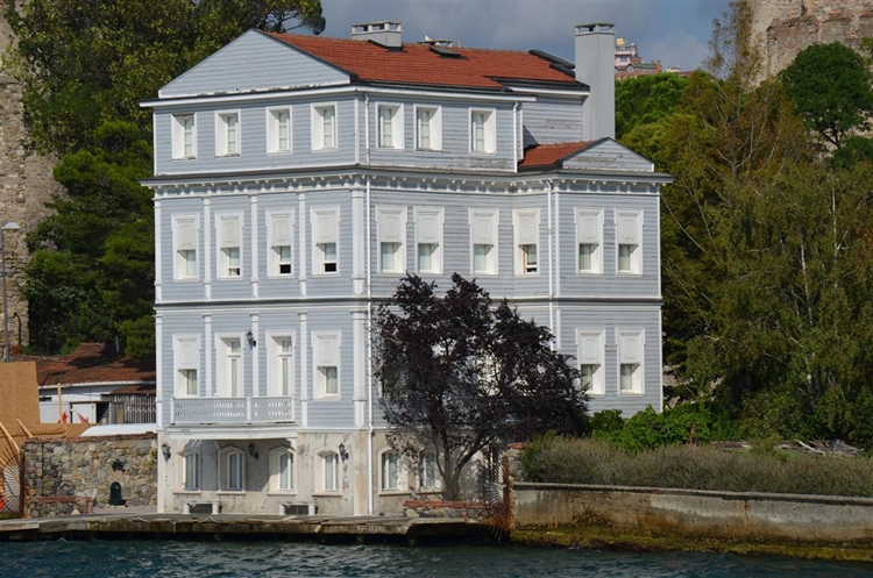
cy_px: 289
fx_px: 3631
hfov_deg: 13.7
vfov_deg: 9.1
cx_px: 436
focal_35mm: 150
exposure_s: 1/400
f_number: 10
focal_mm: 100
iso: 100
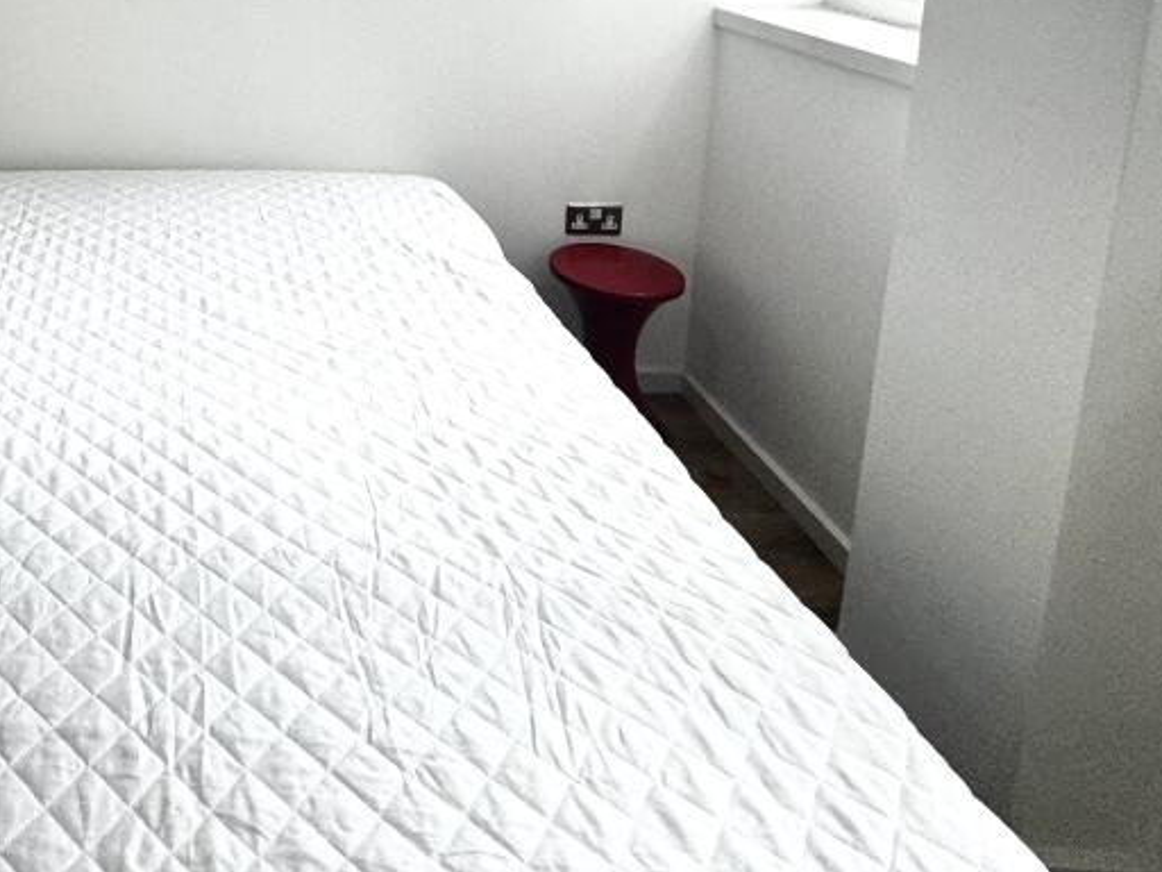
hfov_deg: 56.0
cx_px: 143
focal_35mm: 28
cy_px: 20
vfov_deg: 43.4
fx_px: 940
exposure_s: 1/100
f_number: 2.2
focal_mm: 2.22
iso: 100
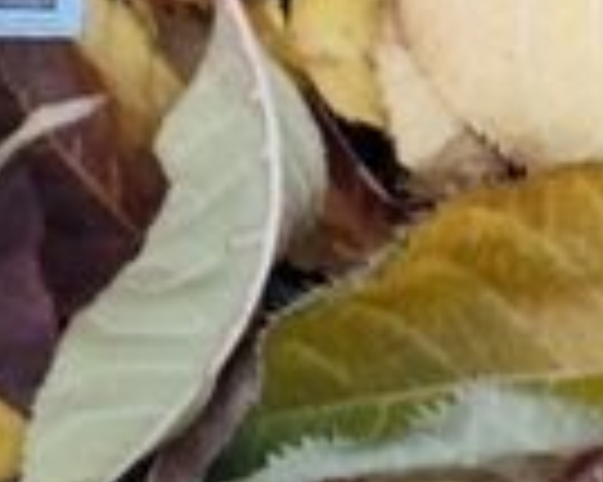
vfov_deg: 9.8
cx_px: -675
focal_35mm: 134
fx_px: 2390
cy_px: -766
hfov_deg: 12.4
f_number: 1.8
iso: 850
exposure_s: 1/60
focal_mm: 5.56
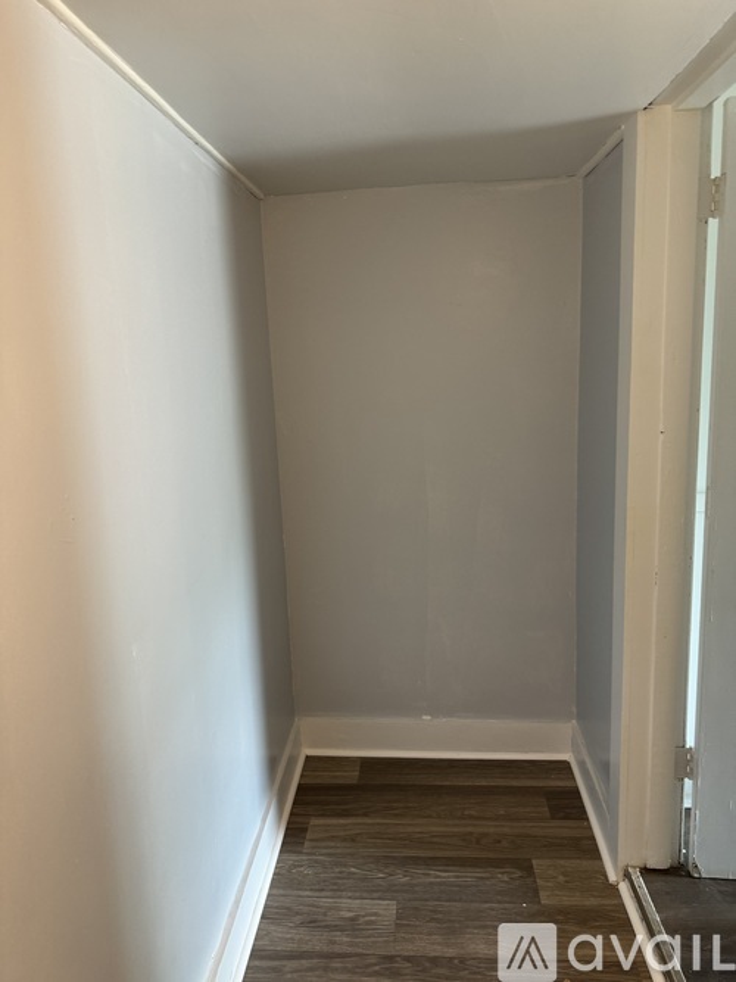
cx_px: 368
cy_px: 491
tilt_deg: -11.3
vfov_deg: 71.6
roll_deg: +3.3
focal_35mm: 24
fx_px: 681
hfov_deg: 56.8
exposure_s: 1/60
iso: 200
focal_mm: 6.76
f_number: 1.78
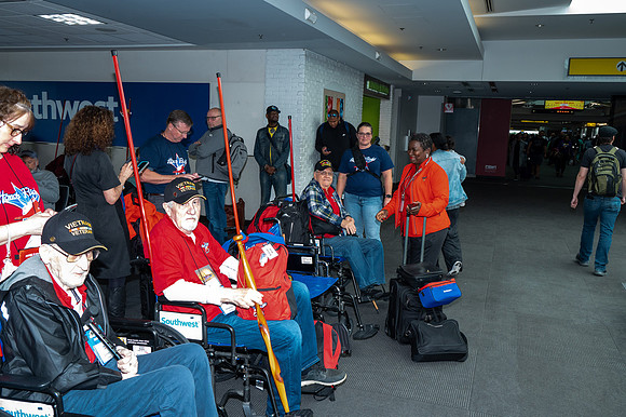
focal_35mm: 32
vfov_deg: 41.1
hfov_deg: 58.7
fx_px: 556
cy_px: 208
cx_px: 313
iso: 2800
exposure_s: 1/80
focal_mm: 32
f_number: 11
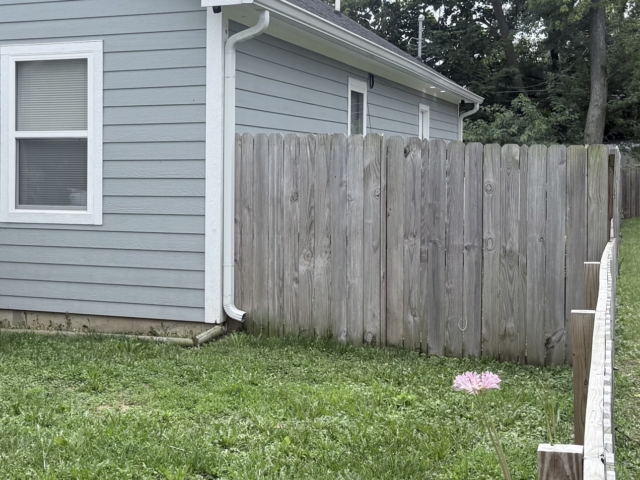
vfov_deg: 25.2
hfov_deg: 32.3
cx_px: 127
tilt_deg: -1.2
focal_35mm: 58
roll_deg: -0.4
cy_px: 193
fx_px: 1072
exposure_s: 1/4405
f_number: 1.78
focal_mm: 6.76
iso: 100
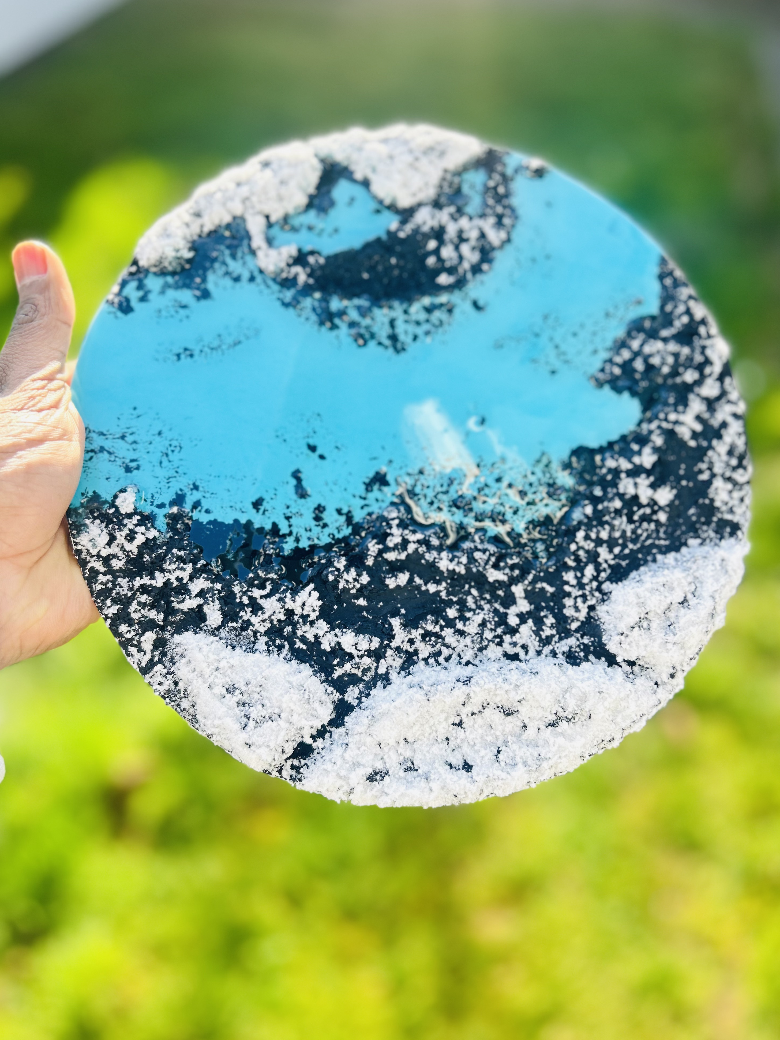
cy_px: 519
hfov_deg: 51.3
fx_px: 811
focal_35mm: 27
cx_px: 398
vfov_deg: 65.3
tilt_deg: -47.2
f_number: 1.5
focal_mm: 5.7
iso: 50
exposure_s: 1/331
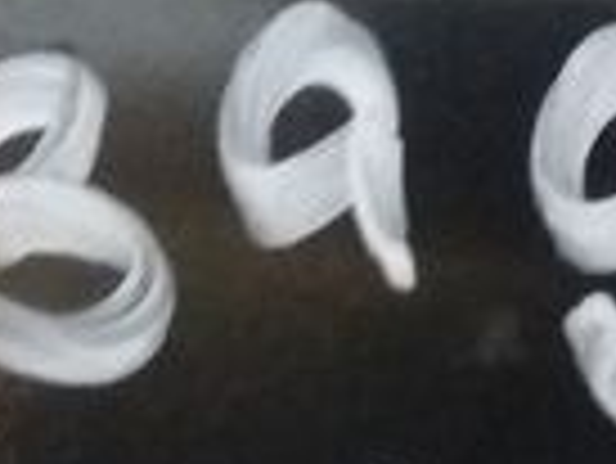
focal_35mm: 204
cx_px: 782
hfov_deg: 9.5
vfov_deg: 7.2
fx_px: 3633
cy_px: -135
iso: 800
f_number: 1.9
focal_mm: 3.7
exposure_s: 1/17
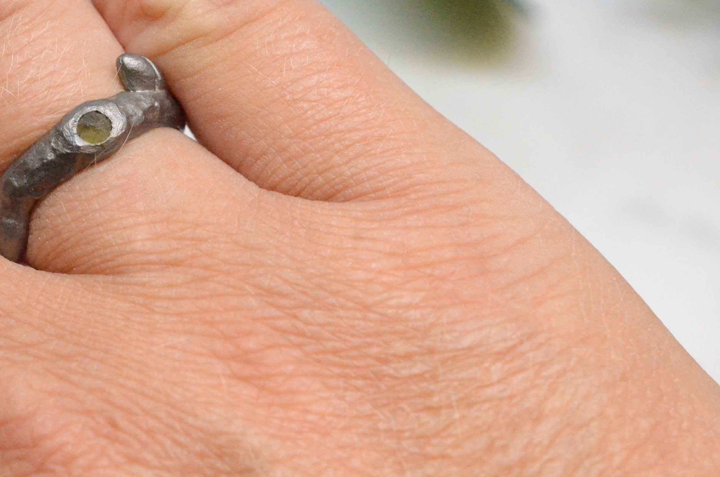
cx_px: 87
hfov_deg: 16.7
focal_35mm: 121
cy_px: 173
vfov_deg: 11.3
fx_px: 2415
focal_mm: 40
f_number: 8
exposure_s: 1/800
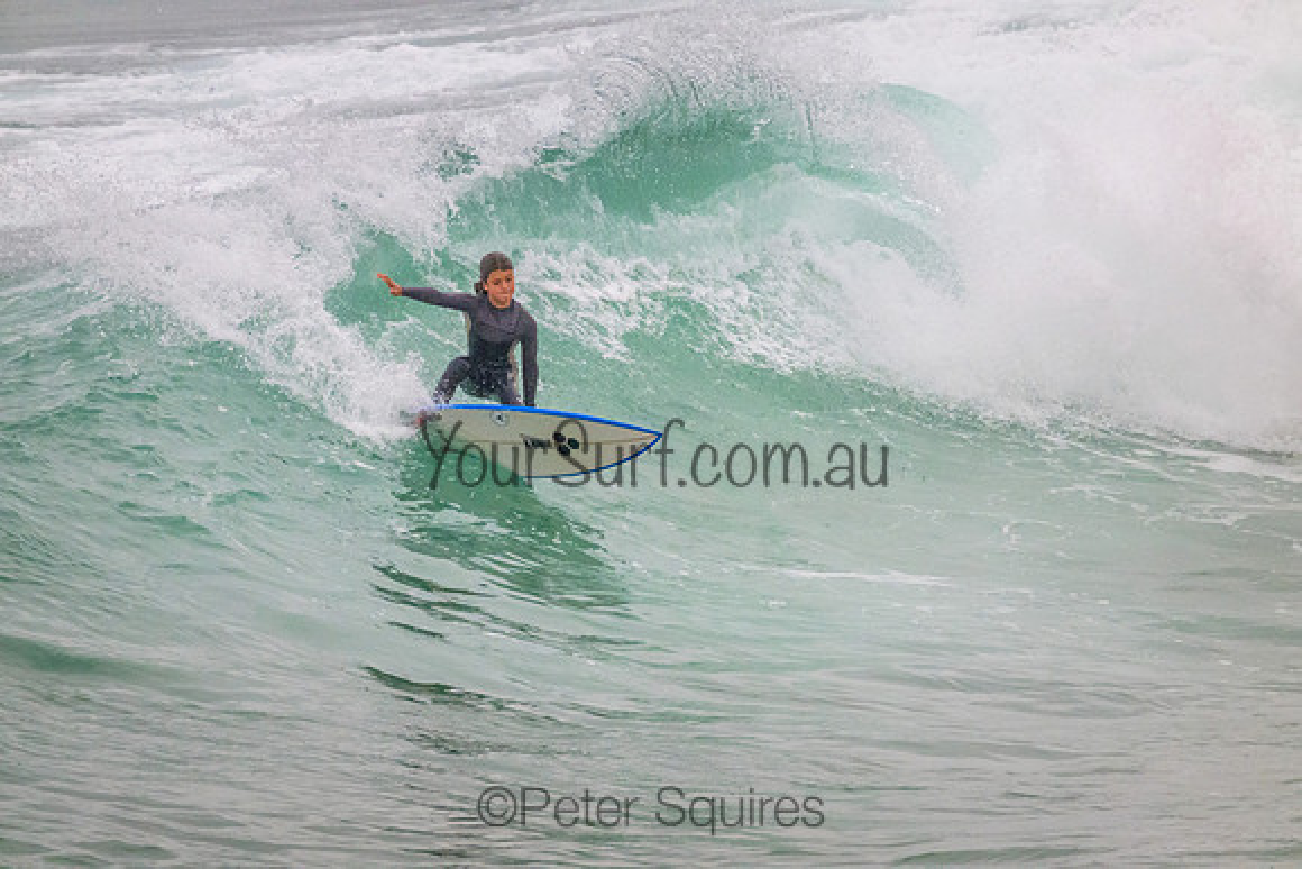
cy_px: 434
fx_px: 28939
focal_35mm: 800
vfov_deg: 1.7
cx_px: 651
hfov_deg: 2.6
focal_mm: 800
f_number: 11
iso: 5600
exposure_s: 1/1250
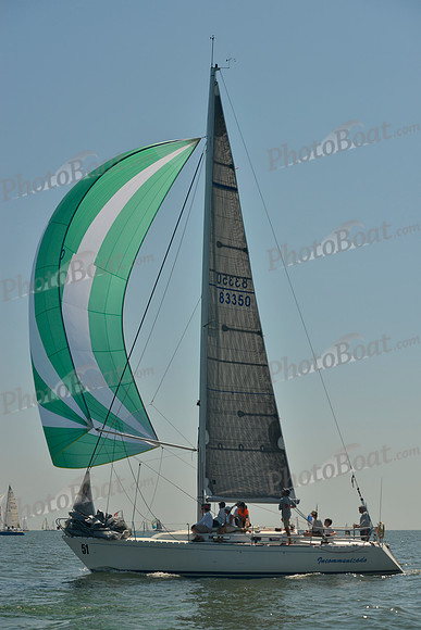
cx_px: 210
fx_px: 1227
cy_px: 315
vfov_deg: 28.8
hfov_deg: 19.5
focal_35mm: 70
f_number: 8
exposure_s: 1/800
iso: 200
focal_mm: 70
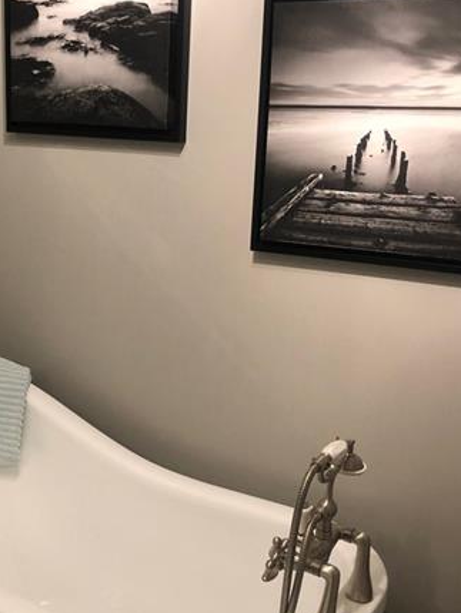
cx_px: 111
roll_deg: -0.7
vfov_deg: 38.1
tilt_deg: -16.3
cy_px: 359
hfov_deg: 28.7
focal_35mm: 50
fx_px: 887
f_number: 1.8
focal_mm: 3.99
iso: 50
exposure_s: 1/15
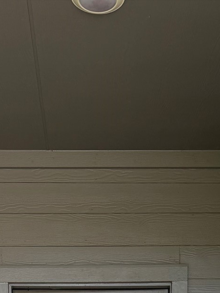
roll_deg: -0.2
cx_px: 93
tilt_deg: -0.2
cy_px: 481
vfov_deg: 20.0
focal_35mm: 79
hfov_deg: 18.7
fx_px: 669
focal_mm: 6.76
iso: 80
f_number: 1.78
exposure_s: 1/327
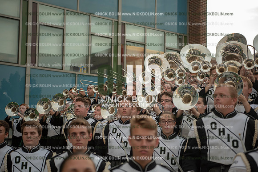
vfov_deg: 21.9
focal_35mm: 62
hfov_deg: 32.4
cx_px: 129
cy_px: 86
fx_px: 444
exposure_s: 1/800
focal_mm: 62
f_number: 3.2
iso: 800
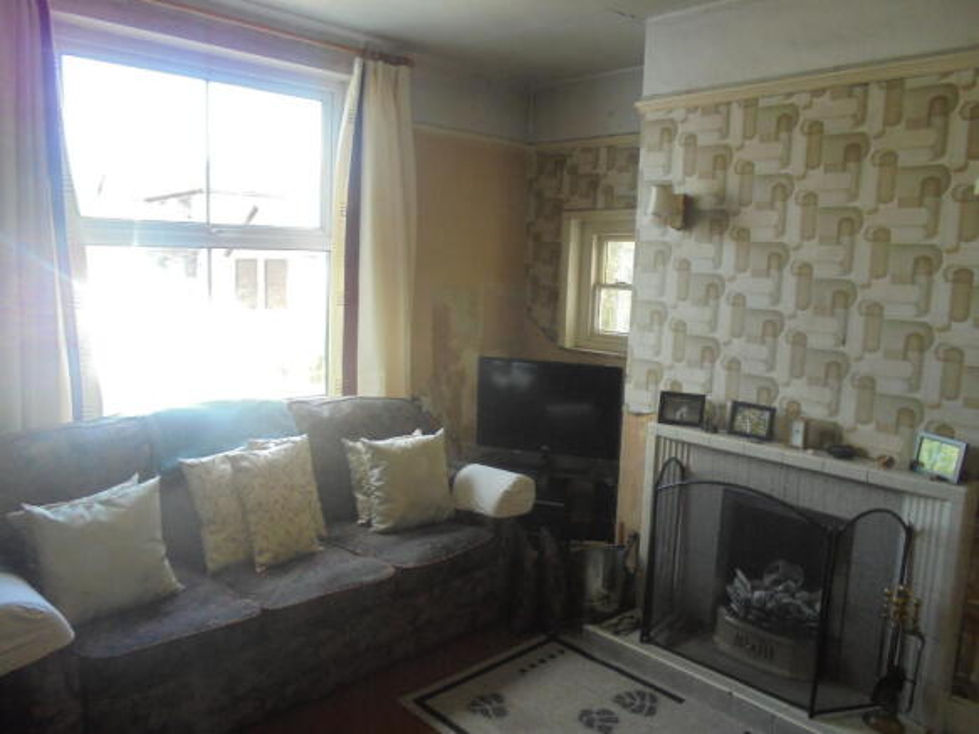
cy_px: 367
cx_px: 490
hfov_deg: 67.3
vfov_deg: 53.0
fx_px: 735
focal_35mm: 26
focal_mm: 4.6
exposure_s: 1/60
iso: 320
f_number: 3.5
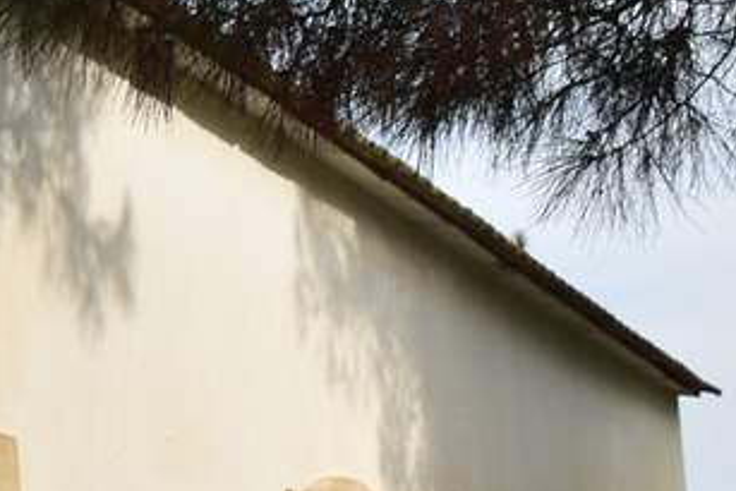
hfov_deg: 15.4
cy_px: 695
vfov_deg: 10.8
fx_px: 2515
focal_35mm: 123
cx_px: -354
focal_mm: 21
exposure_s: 1/200
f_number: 9
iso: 100
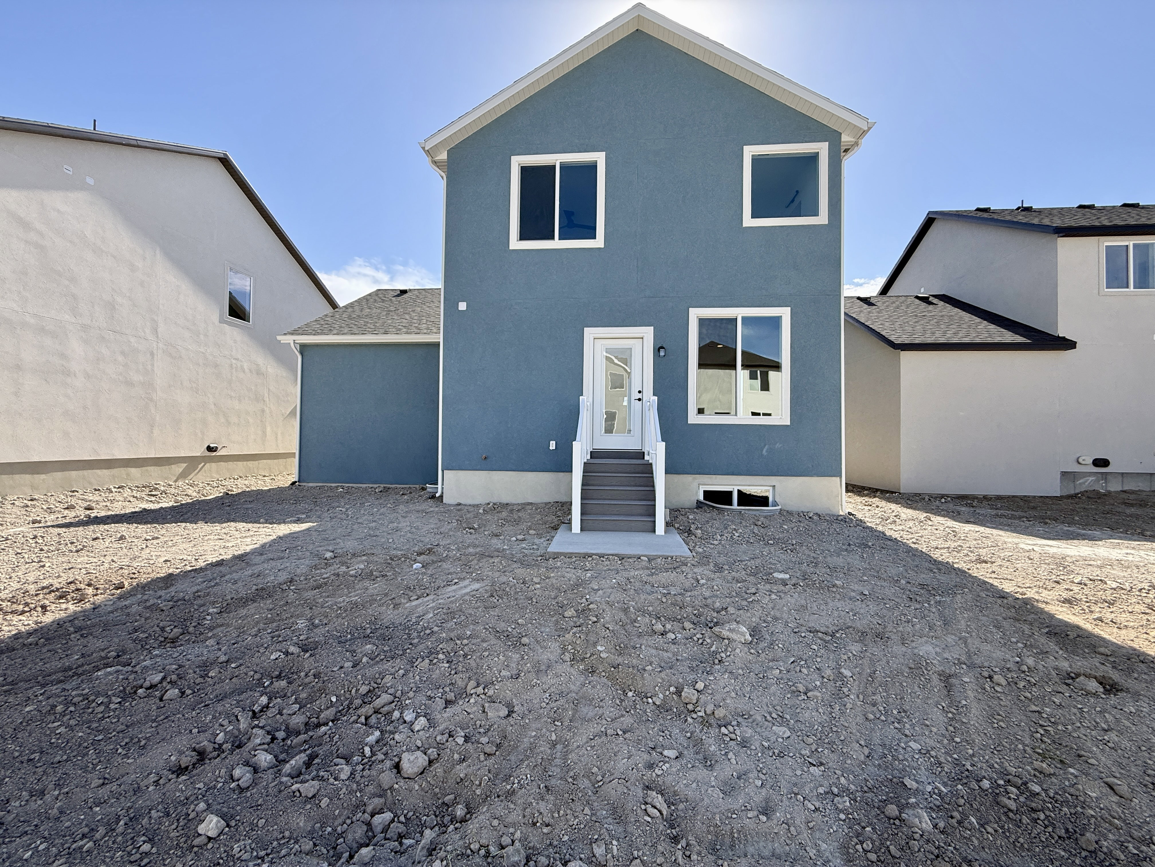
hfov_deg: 102.1
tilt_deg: +2.0
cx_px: 578
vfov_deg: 85.7
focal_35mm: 14
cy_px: 434
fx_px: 467
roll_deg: -0.6
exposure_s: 1/888
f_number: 2.2
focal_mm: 2.22
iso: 64
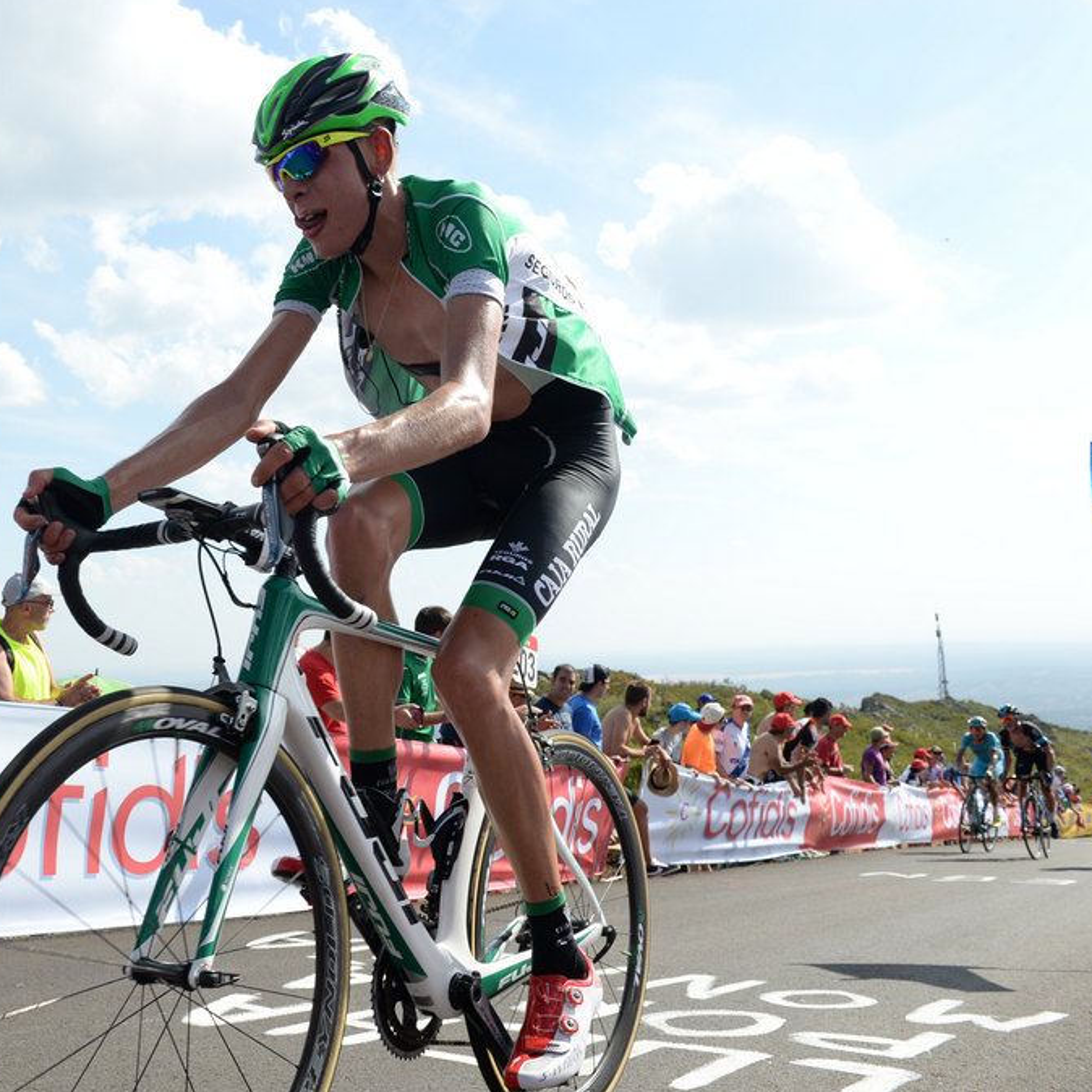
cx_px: 287
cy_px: 544
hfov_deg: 40.8
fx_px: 1428
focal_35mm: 40
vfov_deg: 41.9
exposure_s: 1/640
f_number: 9
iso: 500
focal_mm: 31
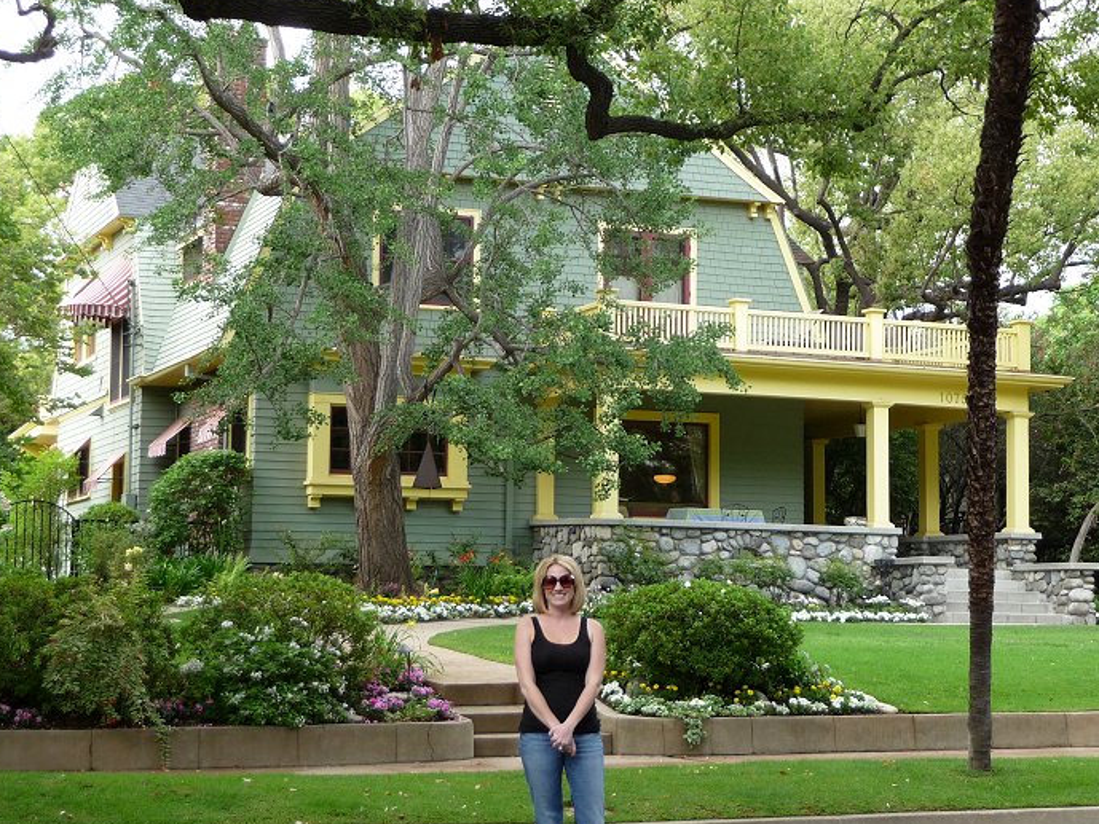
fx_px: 2286
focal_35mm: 72
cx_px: 601
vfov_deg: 20.4
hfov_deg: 27.0
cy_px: 381
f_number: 4.5
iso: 100
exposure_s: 1/60
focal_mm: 10.5
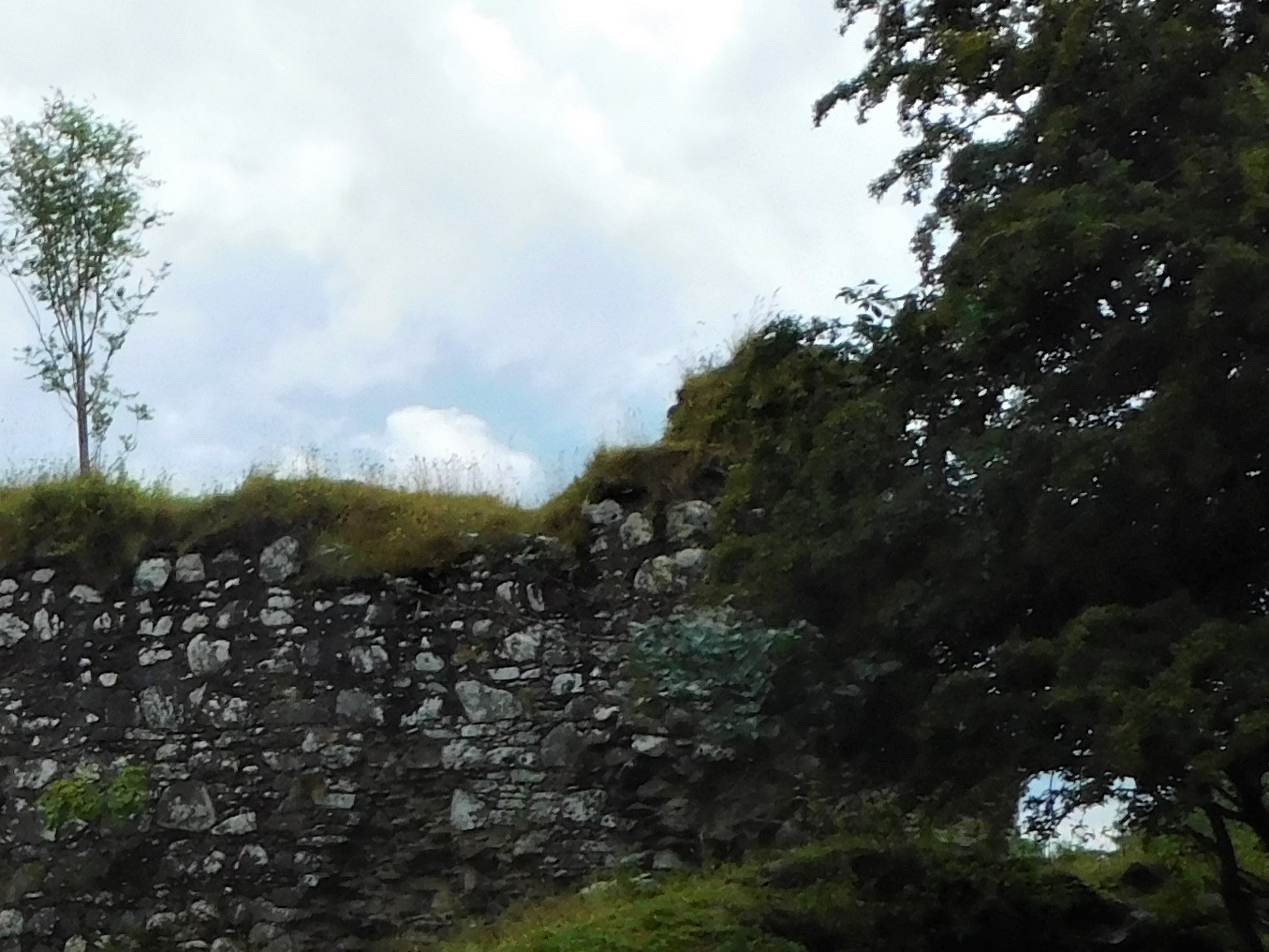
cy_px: 690
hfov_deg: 13.3
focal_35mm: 136
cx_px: -879
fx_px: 4985
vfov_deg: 10.9
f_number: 3.6
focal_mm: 7.1
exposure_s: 1/1250
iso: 125
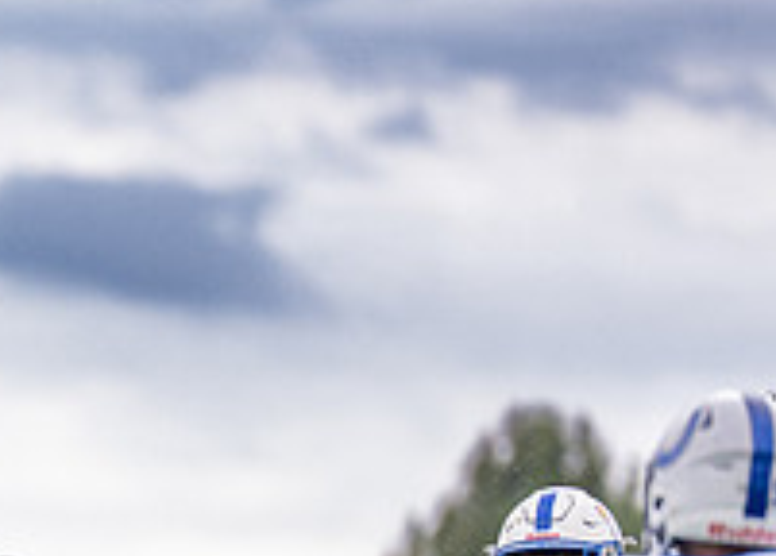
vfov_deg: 2.0
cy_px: 790
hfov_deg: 2.7
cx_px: -148
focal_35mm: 735
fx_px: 16215
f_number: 2.8
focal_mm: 200
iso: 400
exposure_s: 1/1600
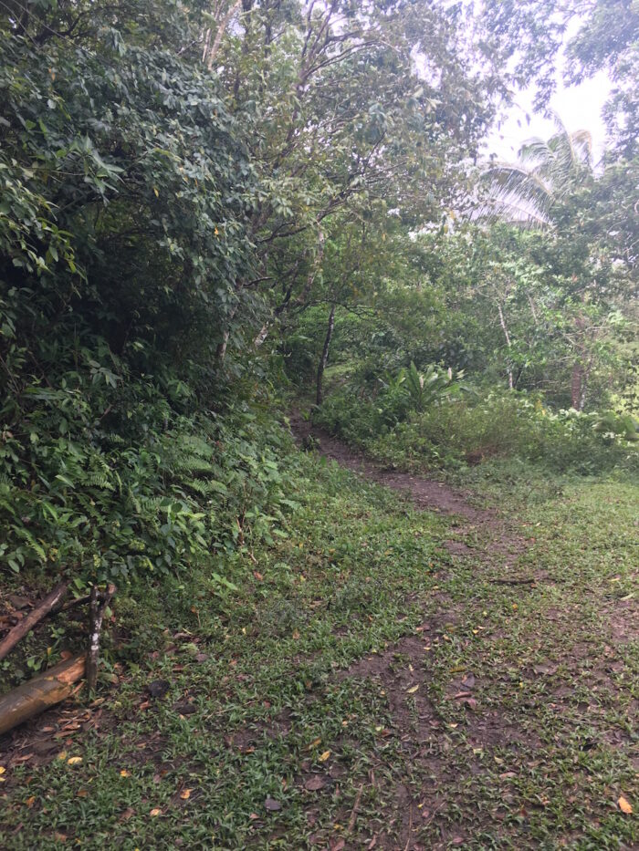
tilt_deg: +3.4
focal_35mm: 29
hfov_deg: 48.2
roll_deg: +1.8
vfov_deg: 61.7
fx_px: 714
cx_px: 320
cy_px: 426
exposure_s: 1/120
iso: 25
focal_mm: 4.15
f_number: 2.2
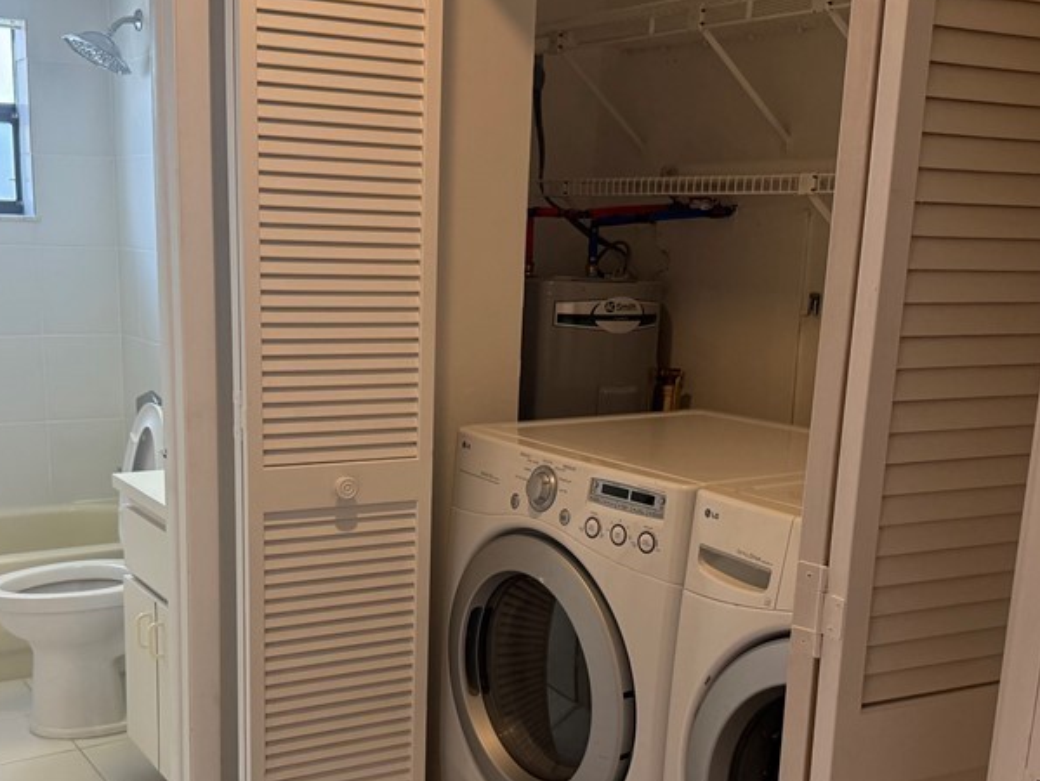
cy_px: 515
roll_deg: -2.2
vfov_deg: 34.9
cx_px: 446
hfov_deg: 45.6
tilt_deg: -13.7
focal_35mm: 41
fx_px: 1233
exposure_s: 1/178
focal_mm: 6.76
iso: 200
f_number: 1.78
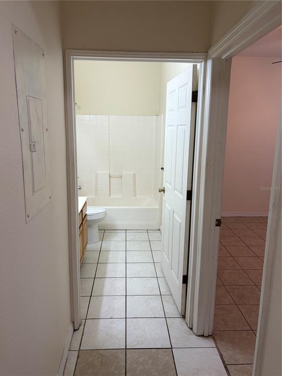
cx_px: 141
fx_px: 282
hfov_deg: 53.1
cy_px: 188
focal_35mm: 26
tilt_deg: -7.0
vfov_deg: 67.3
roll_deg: +0.0
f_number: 1.6
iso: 64
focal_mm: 5.96
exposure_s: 1/120
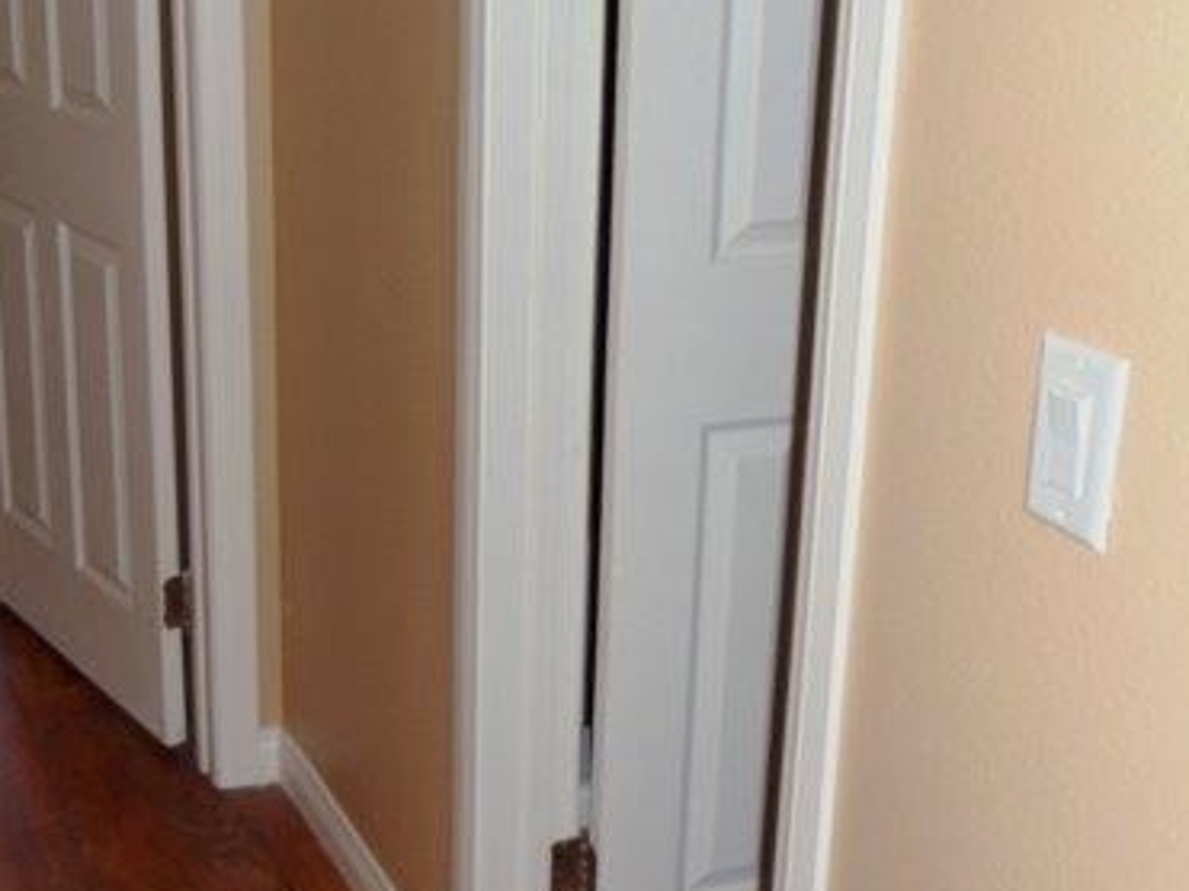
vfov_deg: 19.4
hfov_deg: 25.5
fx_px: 2610
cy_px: 452
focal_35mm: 76
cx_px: 356
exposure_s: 1/30
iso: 100
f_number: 3.5
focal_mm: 6
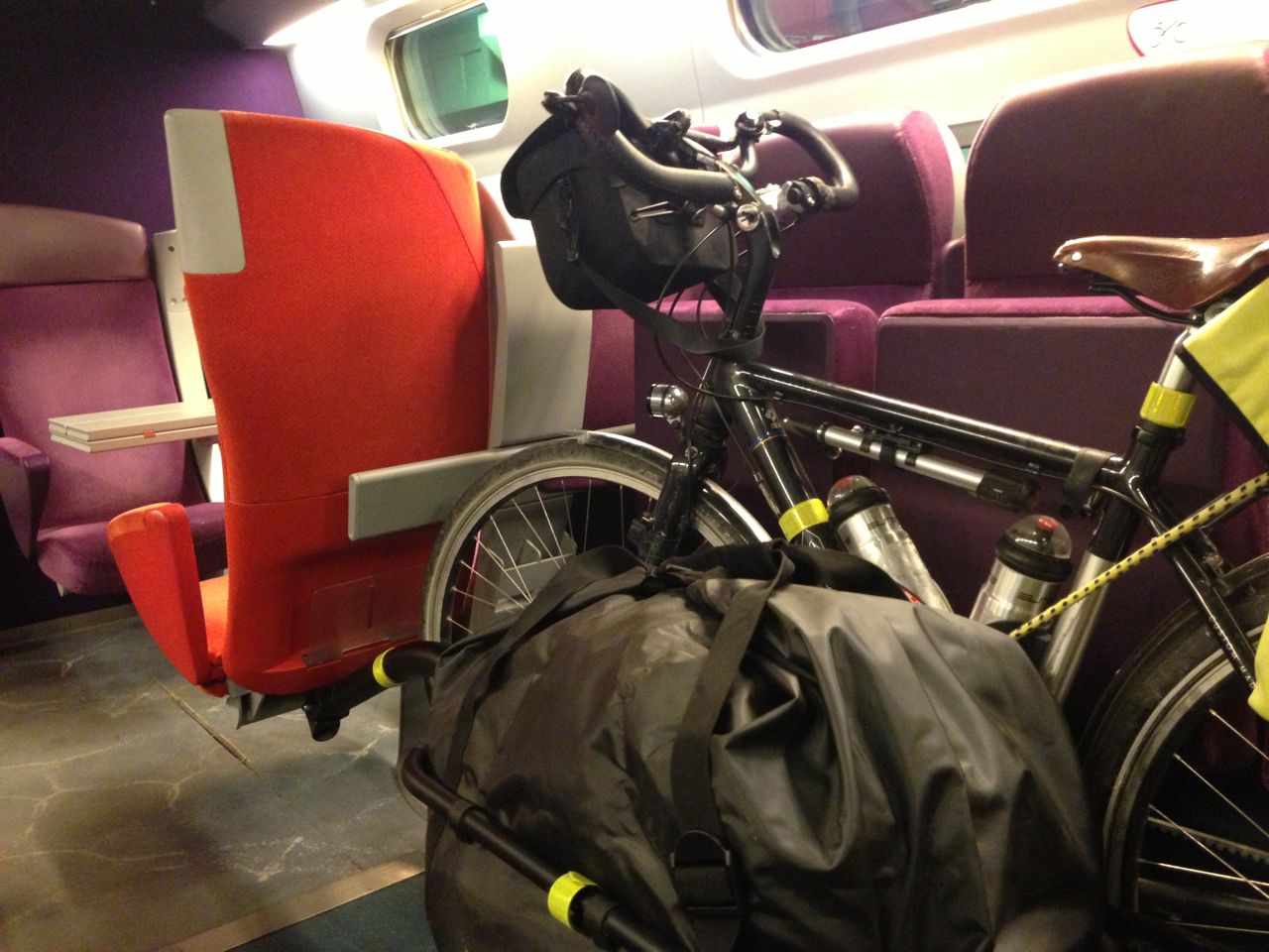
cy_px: 476
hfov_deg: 55.4
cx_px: 634
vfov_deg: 42.9
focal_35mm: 33
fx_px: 1210
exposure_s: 1/15
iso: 400
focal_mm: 4.13
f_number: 2.4
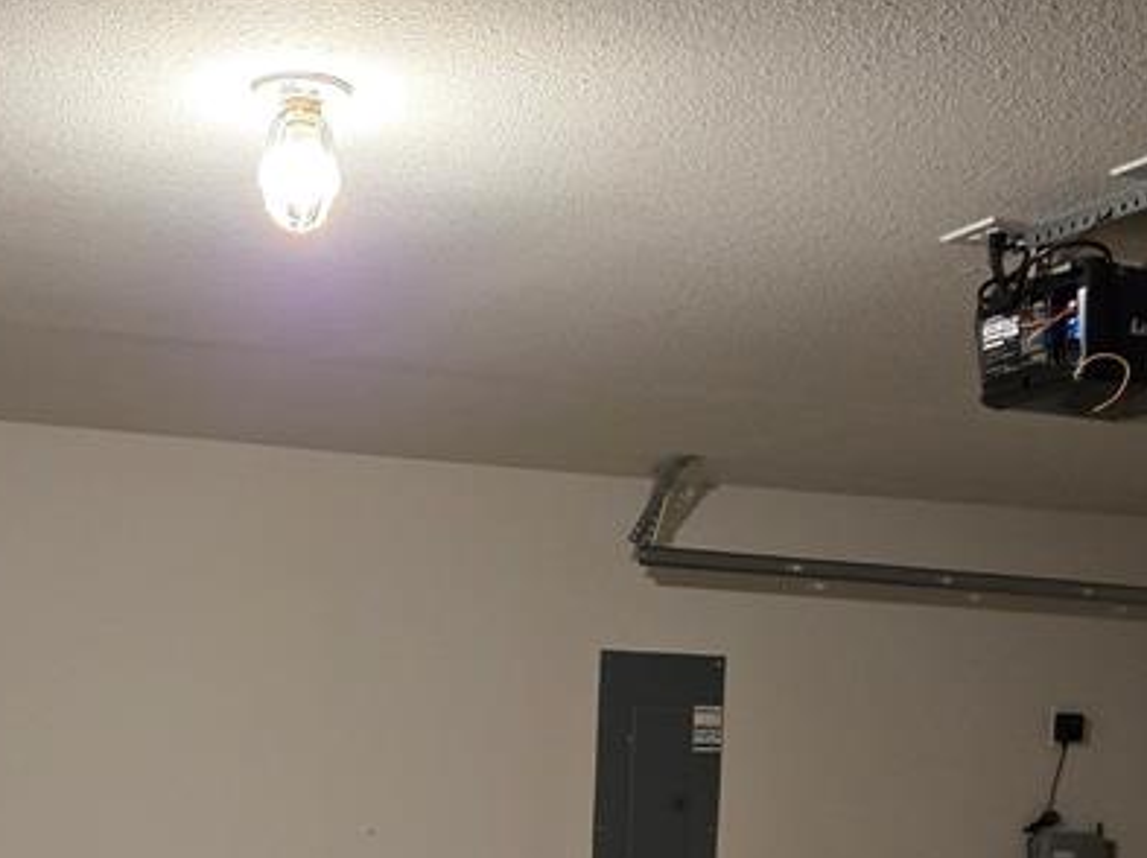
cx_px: 473
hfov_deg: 32.1
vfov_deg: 23.1
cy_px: 916
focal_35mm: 60
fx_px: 1986
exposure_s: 1/60
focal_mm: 5.4
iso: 800
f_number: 1.8
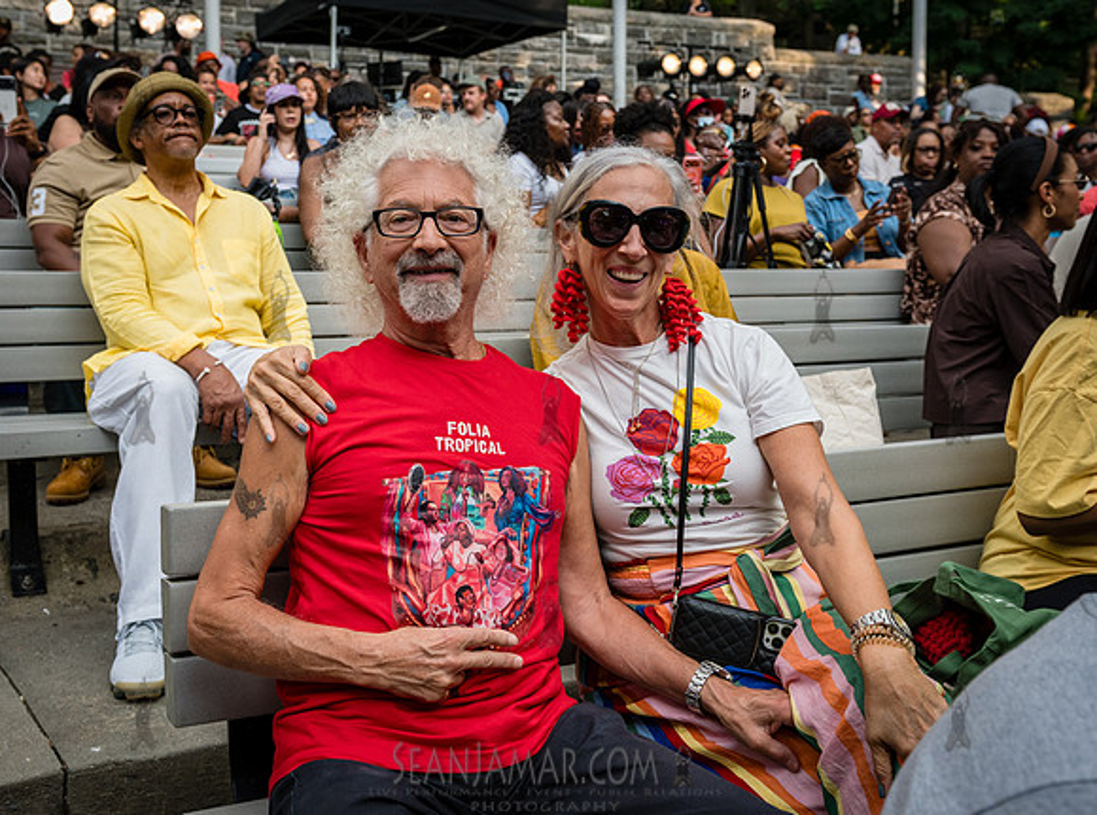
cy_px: 344
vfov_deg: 34.9
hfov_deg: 45.9
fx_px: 1295
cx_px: 554
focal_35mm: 41
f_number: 4.5
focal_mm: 31
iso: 1000
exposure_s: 1/640
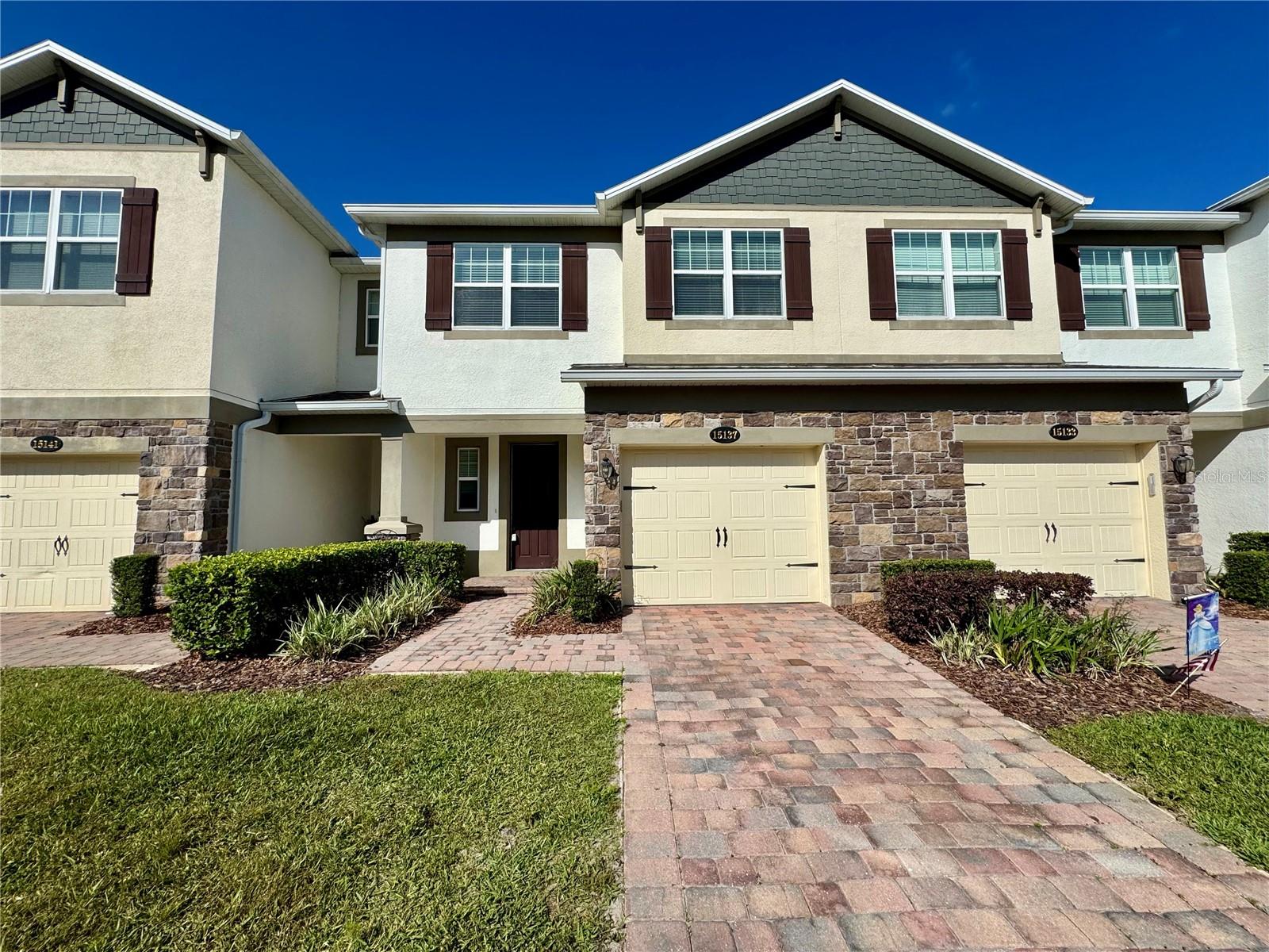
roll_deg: +0.8
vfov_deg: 85.7
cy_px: 476
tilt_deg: +2.7
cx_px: 634
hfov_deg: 102.1
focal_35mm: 14
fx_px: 513
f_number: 2.2
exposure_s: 1/3906
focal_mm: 2.22
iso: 40
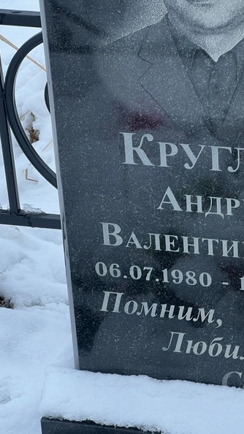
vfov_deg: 18.9
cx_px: 206
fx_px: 1300
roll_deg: +1.7
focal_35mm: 113
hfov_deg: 10.7
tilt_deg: -33.3
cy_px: 217
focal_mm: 9
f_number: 2.8
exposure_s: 1/99
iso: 32
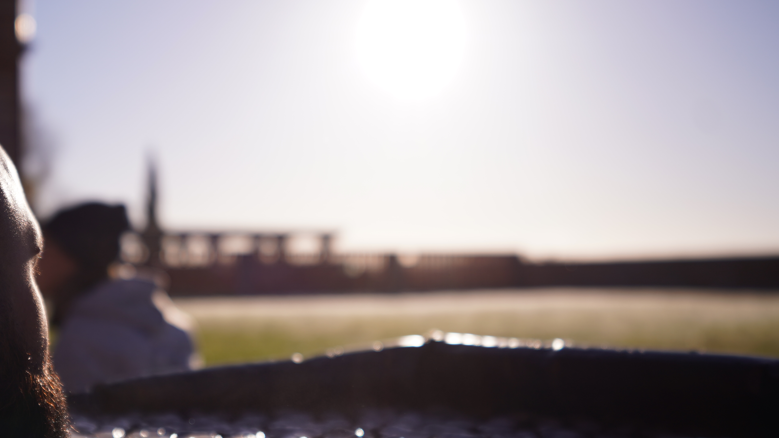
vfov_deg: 21.0
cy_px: 294
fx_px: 1177
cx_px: 196
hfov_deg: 35.8
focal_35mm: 57
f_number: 2.8
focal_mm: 35
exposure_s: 1/3200
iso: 100
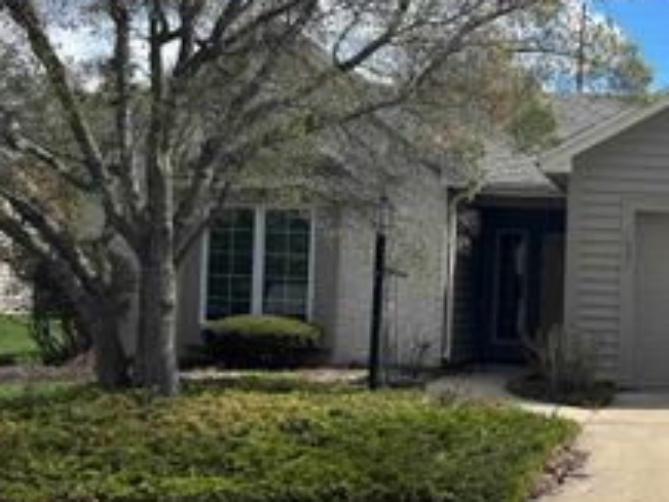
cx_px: 724
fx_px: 1160
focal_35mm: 60
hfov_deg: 29.2
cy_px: 285
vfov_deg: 24.4
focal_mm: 5.96
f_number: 1.6
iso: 50
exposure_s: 1/4425
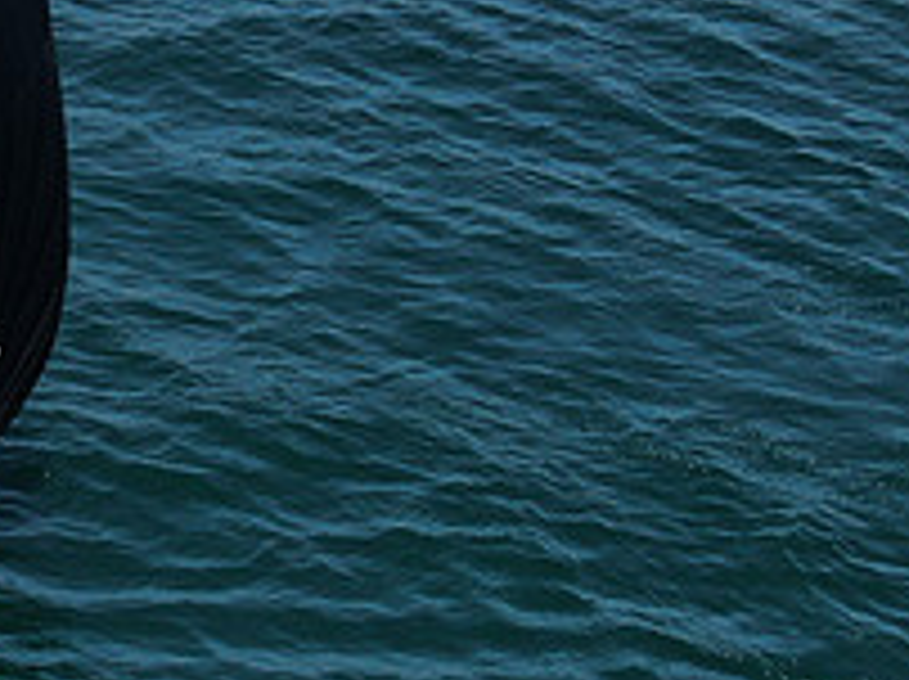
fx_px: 3620
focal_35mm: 138
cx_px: -130
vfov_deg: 10.7
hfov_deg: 14.0
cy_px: 70
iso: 100
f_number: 3.8
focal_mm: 8.6
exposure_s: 1/1000
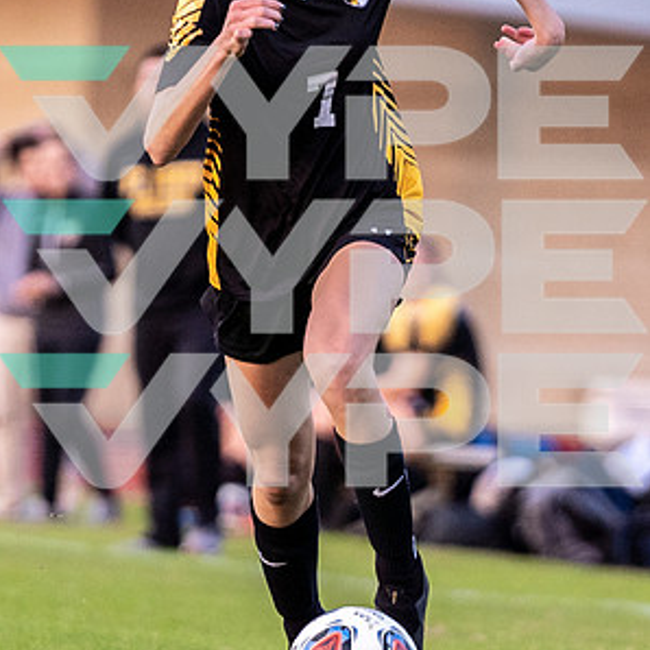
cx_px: 350
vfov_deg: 2.4
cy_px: 398
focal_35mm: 736
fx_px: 15636
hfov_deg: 2.4
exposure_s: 1/2000
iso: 640
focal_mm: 200
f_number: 2.8
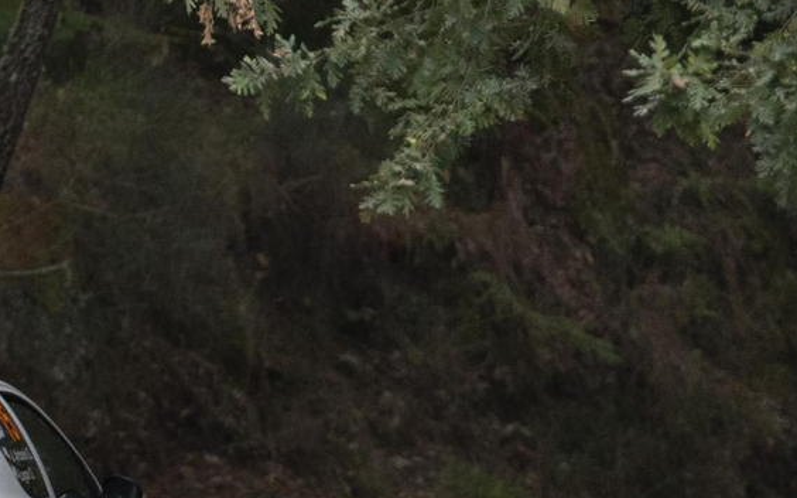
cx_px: -105
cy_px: 432
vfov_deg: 1.4
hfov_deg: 2.2
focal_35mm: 954
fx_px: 20713
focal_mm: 200
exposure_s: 1/1600
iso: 1600
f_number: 2.8
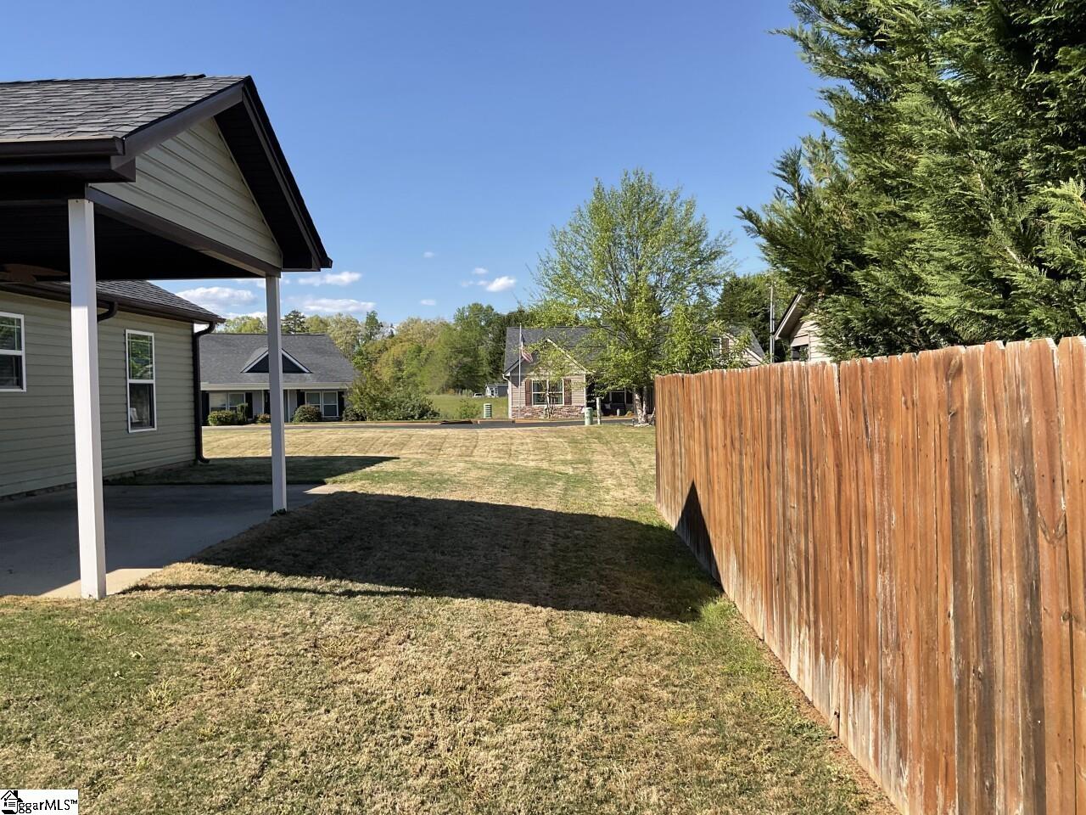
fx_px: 910
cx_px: 543
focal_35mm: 29
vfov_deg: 48.2
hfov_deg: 61.7
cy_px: 408
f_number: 1.8
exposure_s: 1/1451
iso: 16
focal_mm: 3
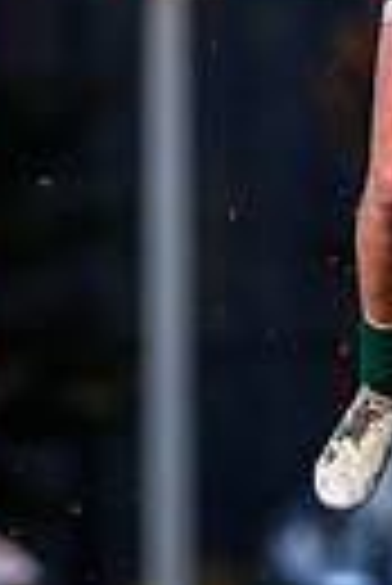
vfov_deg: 0.6
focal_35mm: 3191
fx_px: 51977
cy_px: -164
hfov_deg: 0.4
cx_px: 753
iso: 160
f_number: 4
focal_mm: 500
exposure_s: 1/1600
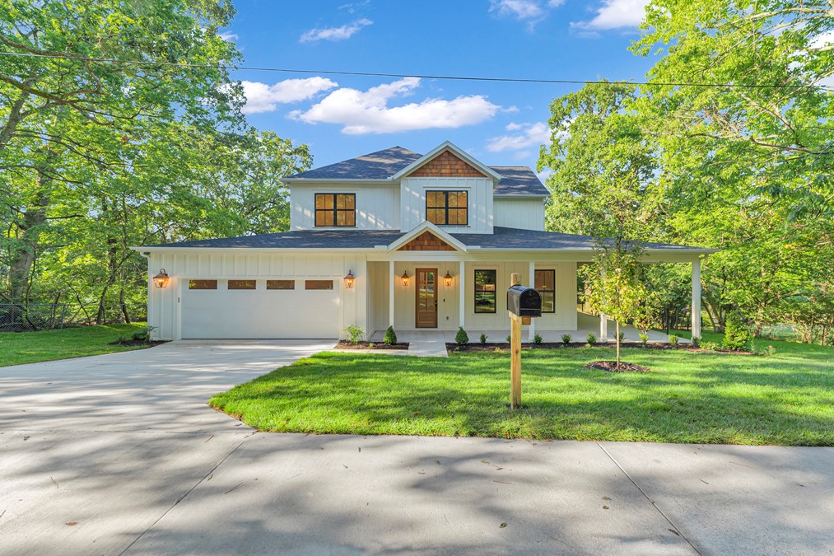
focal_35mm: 15
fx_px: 347
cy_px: 266
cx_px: 432
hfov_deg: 100.4
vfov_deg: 77.3
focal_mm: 14
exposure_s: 1/200
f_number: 2.8
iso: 200
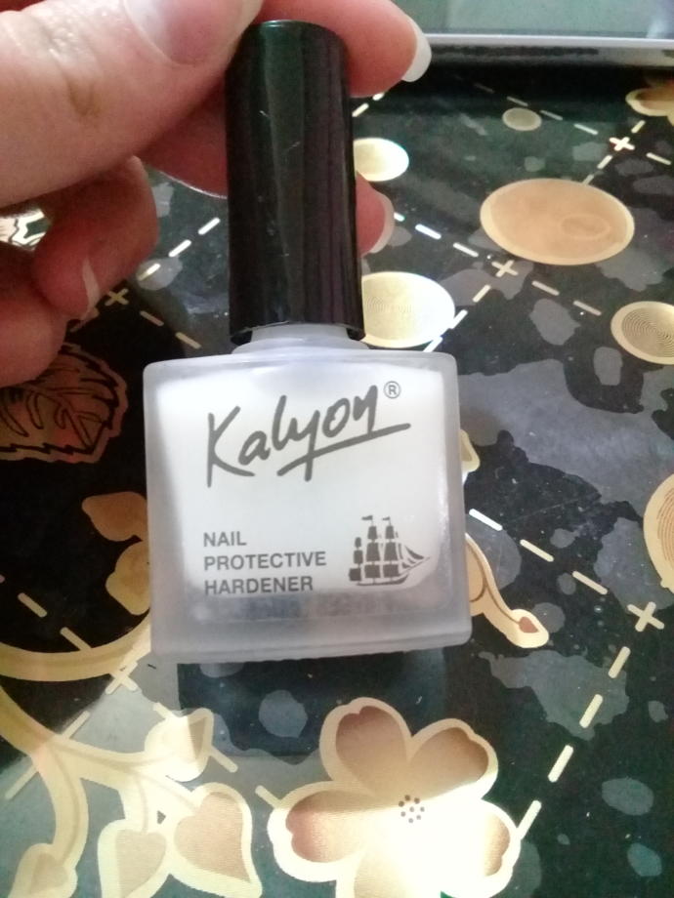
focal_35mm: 31
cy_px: 449
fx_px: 805
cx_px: 337
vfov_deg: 58.4
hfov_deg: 45.4
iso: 1250
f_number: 2.2
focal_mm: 3.3
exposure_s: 1/17
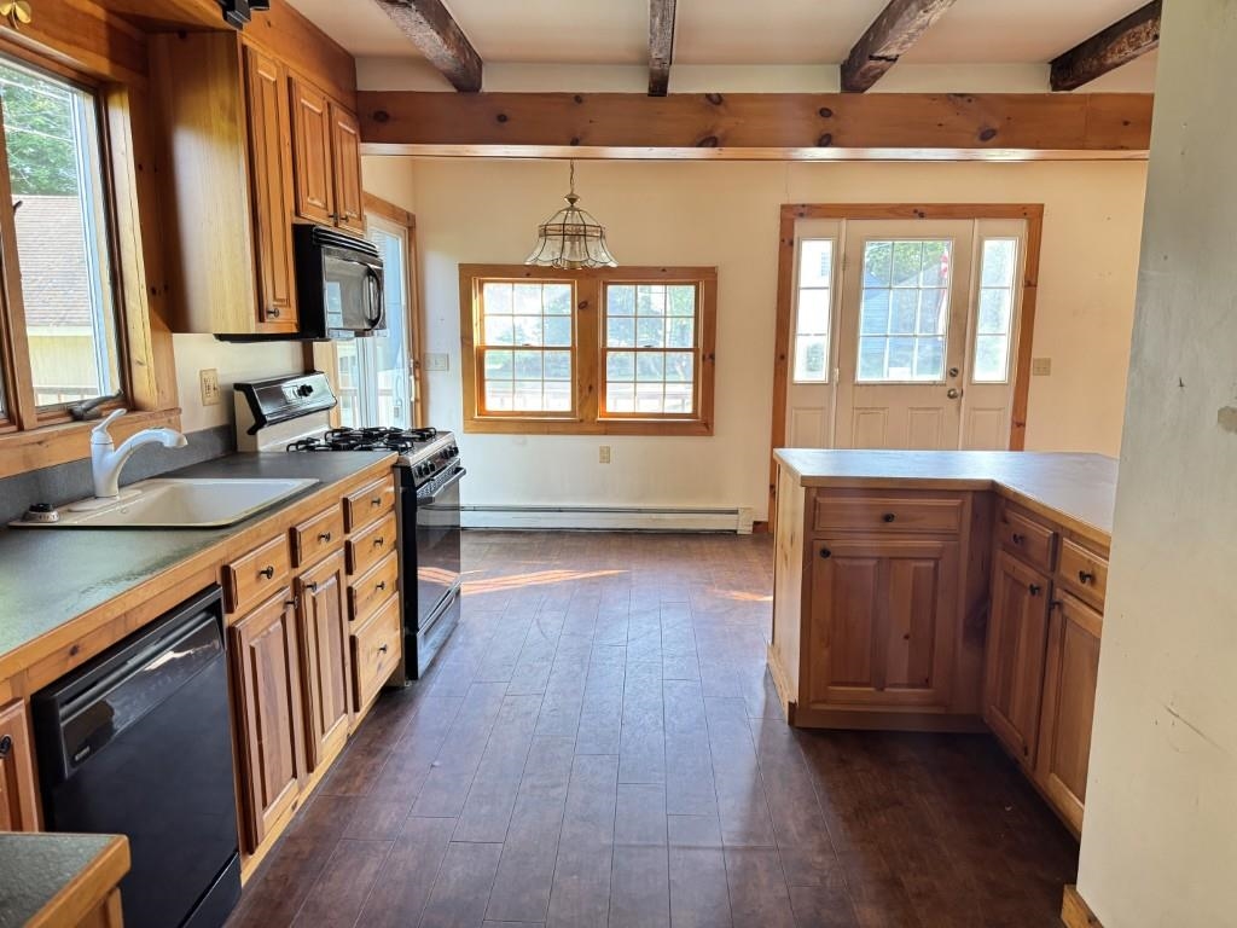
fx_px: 858
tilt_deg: -9.2
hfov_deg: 71.6
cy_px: 464
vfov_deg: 56.8
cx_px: 618
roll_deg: +0.0
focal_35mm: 24
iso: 400
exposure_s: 1/60
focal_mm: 6.76
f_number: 1.78
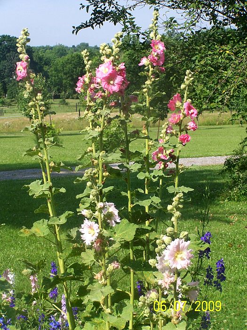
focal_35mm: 94
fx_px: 894
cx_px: 124
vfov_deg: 20.9
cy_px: 165
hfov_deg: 15.7
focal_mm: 15.6
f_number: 4.5
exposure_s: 1/350
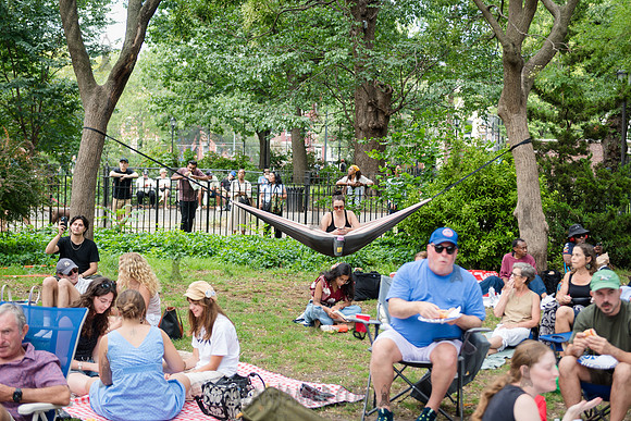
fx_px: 982
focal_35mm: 56
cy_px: 210
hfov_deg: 35.6
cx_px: 316
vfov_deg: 24.2
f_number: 2.8
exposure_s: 1/320
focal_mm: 56
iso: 200
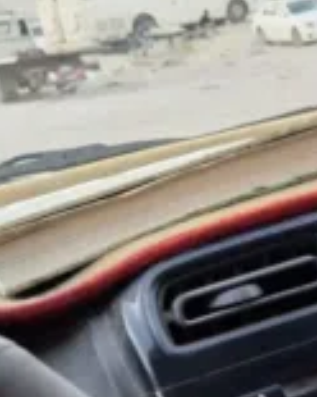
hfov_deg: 20.0
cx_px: 358
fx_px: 856
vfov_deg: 25.0
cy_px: 387
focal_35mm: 73
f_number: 1.8
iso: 320
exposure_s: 1/25
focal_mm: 4.22
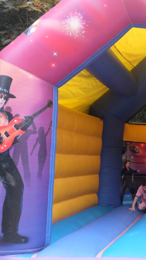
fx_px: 392
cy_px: 118
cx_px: 180
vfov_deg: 36.6
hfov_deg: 19.7
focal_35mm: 57
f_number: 3.8
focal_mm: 20.1
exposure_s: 1/100
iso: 400
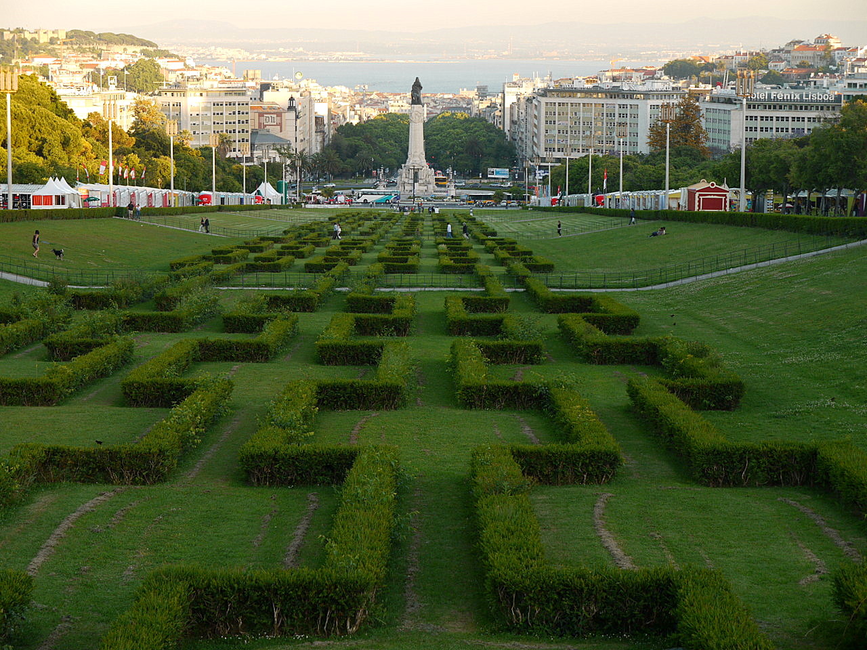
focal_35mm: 90
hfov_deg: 21.8
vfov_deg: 16.4
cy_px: 325
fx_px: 2254
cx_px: 434
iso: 100
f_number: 5.6
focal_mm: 45
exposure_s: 1/40
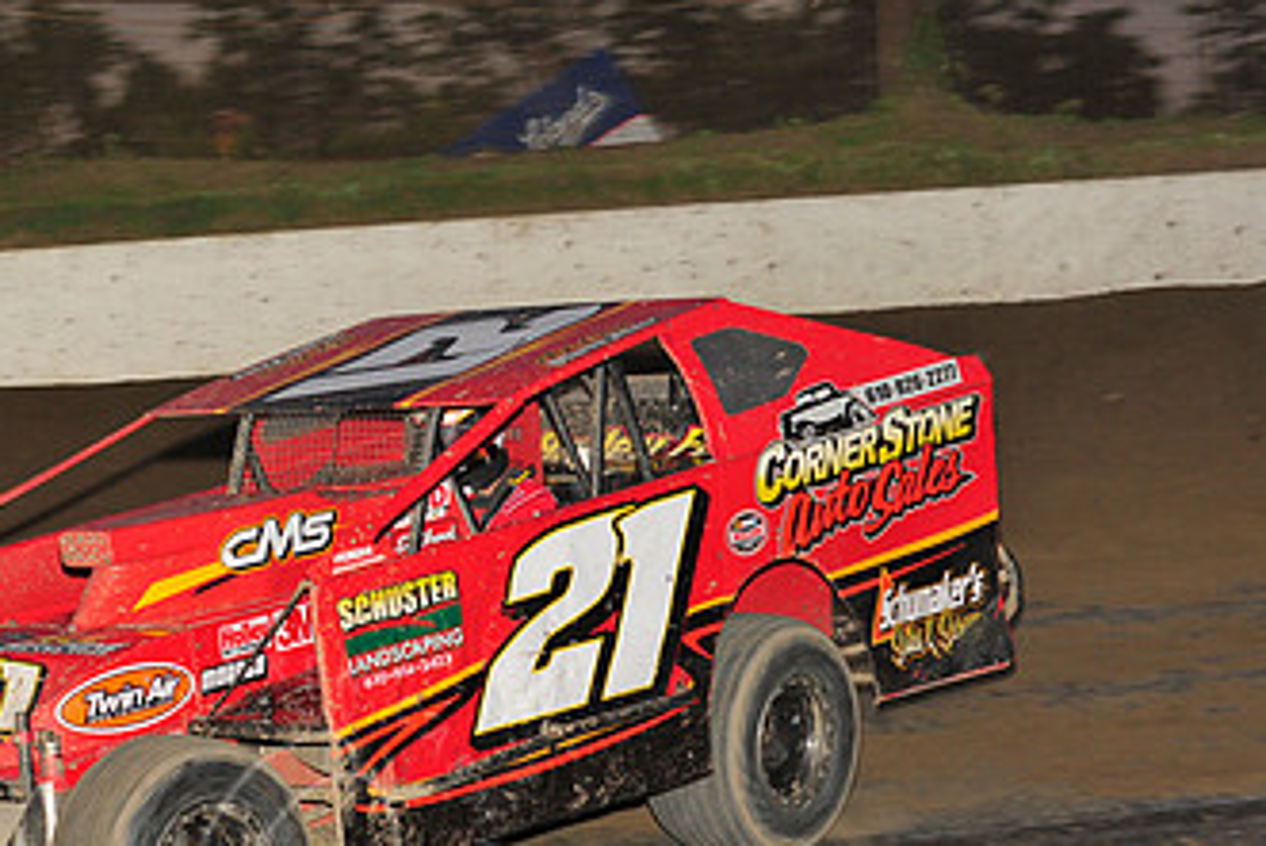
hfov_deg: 12.7
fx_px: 5664
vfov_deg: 8.5
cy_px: 532
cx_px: 275
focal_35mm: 161
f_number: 7.1
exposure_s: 1/320
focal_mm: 92
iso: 1000
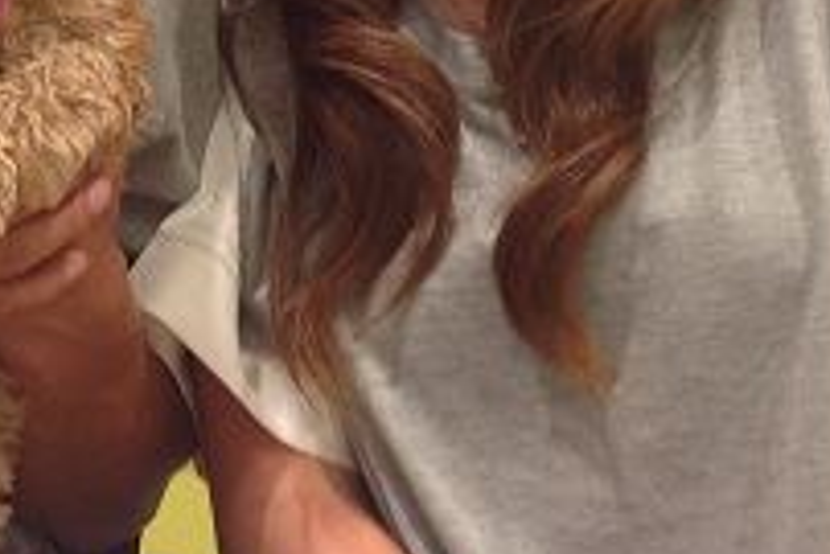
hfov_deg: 18.7
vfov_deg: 12.3
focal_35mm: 108
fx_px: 2492
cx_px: 140
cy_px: -181
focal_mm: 4.28
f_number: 2.4
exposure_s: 1/40
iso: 64
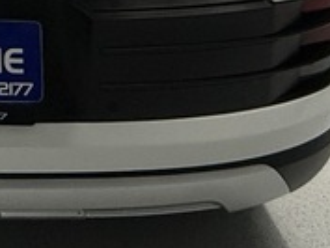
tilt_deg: -8.0
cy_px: -310
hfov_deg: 21.0
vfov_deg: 14.0
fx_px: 773
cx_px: -140
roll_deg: +0.1
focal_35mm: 81
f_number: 2.2
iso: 250
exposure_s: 1/100
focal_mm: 2.22
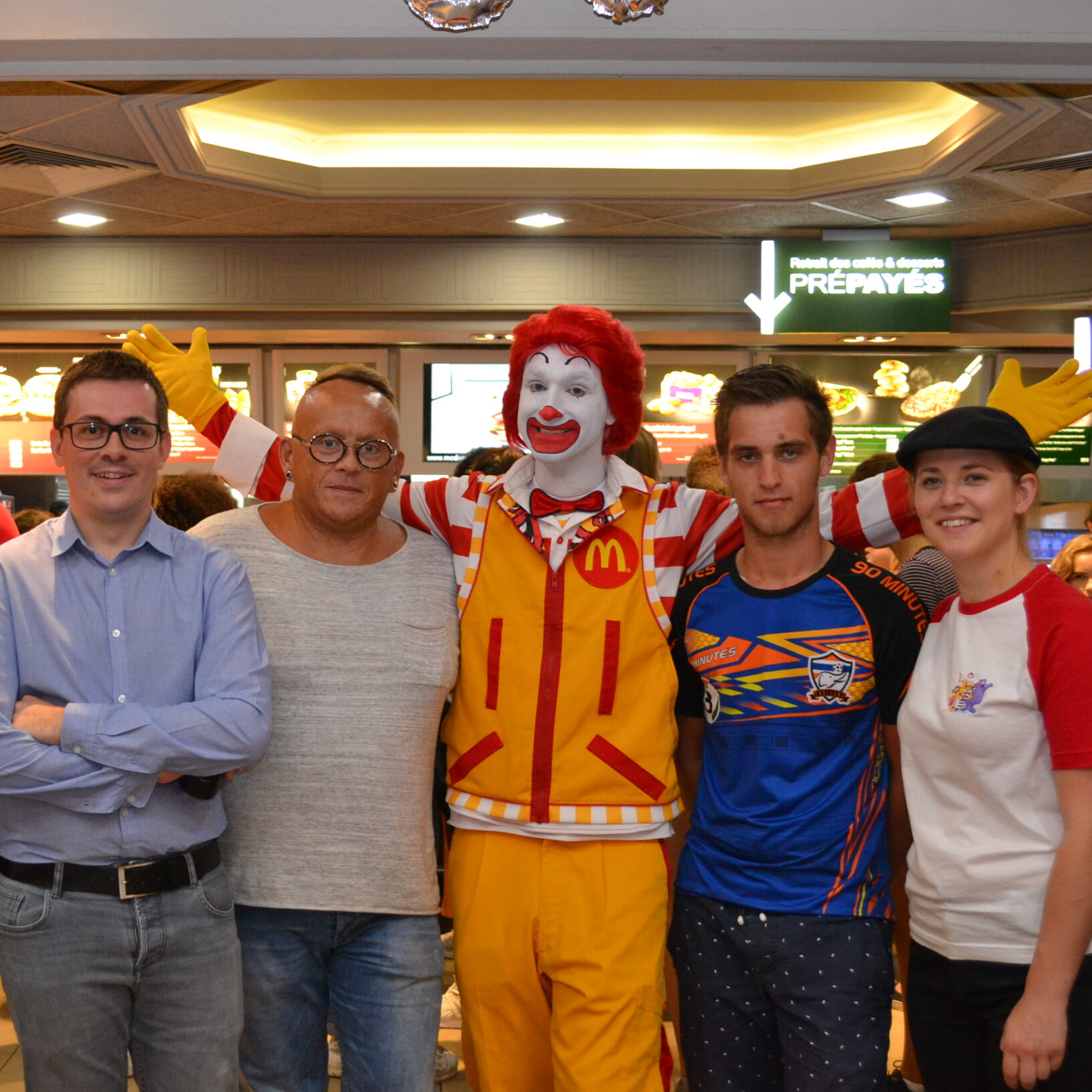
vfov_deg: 38.3
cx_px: 396
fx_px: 1570
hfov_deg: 38.1
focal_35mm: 44
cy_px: 541
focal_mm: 22
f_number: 4
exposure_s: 1/60
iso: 1400
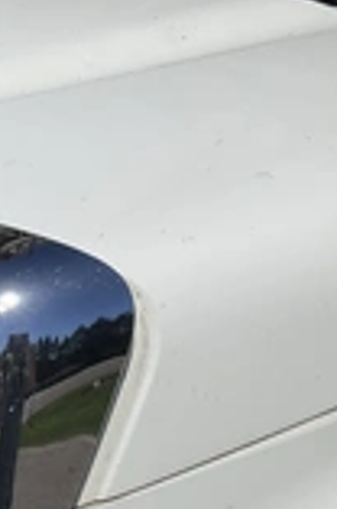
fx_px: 1086
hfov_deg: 16.8
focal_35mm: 77
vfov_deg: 26.3
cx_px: -75
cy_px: 321
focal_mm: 3
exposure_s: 1/7407
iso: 25
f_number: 1.8
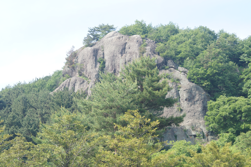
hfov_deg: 27.0
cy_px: 84
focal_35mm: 75
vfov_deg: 18.1
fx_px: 522
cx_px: 126
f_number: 6.3
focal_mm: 50
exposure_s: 1/125
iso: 100
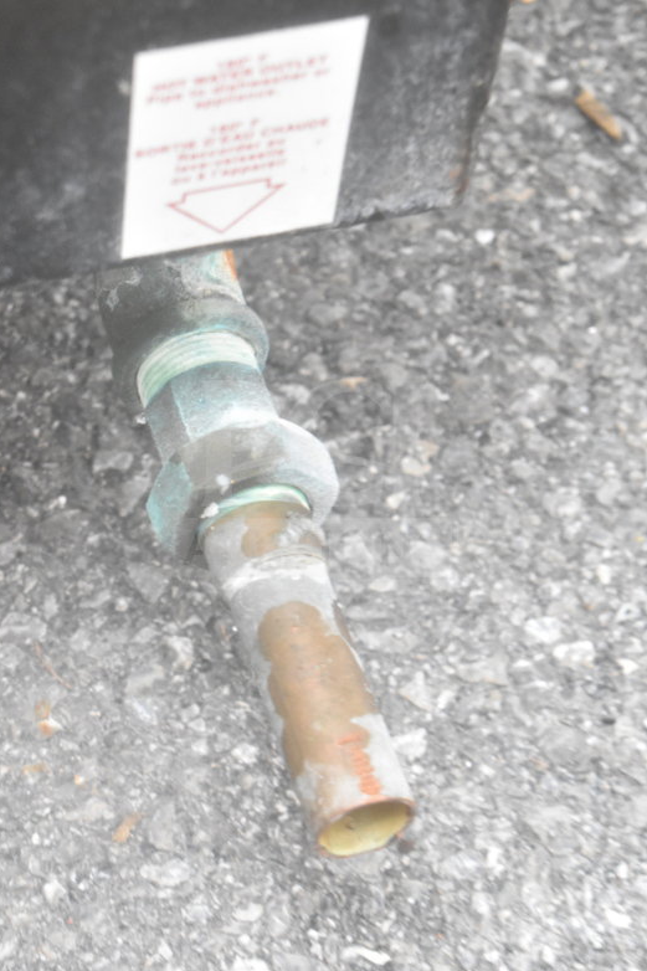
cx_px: 312
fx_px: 2605
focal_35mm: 97
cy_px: 479
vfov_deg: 21.1
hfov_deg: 14.2
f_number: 5.6
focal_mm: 55
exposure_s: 1/100
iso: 2800
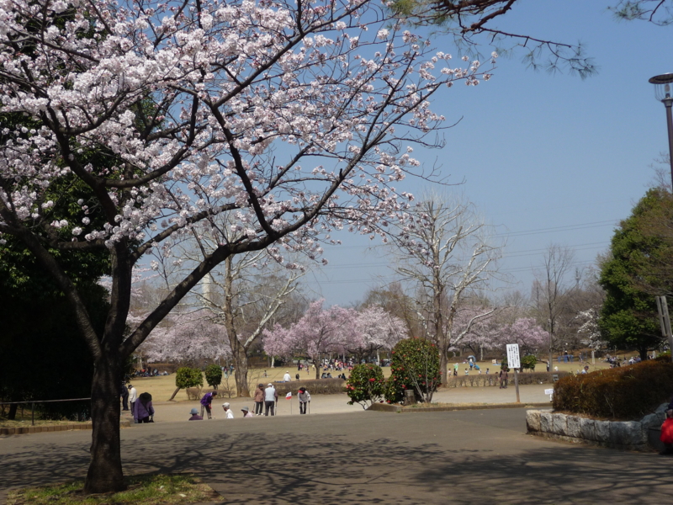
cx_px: 336
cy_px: 252
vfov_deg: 32.2
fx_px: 875
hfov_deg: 42.1
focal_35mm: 45
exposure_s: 1/1000
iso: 100
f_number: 4.1
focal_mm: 7.6
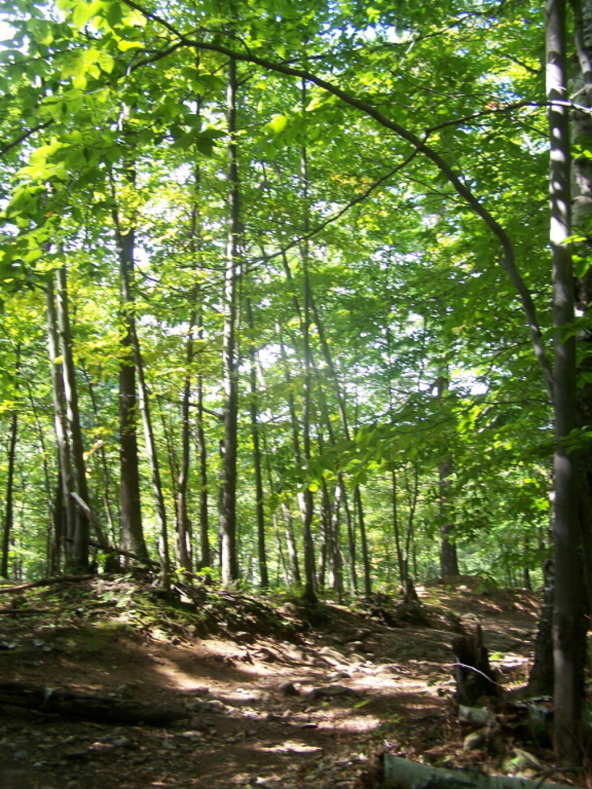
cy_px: 394
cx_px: 296
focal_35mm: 38
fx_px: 866
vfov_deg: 49.0
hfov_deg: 37.7
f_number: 2.8
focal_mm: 6.3
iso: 80
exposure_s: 1/80
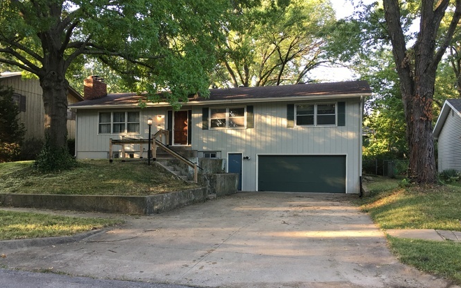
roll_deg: -1.2
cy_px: 160
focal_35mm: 31
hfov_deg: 61.2
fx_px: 389
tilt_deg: +2.3
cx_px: 230
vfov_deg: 40.5
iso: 25
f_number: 2.2
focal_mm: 4.15
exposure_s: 1/40
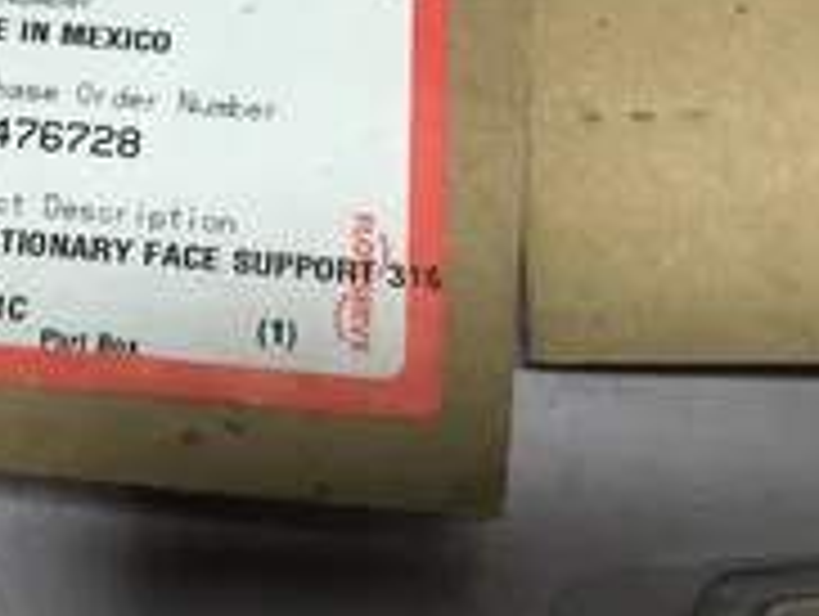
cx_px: 153
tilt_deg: -67.1
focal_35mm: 68
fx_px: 1611
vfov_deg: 20.8
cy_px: -31
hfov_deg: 27.9
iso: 25
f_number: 2.4
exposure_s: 1/132
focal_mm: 3.3
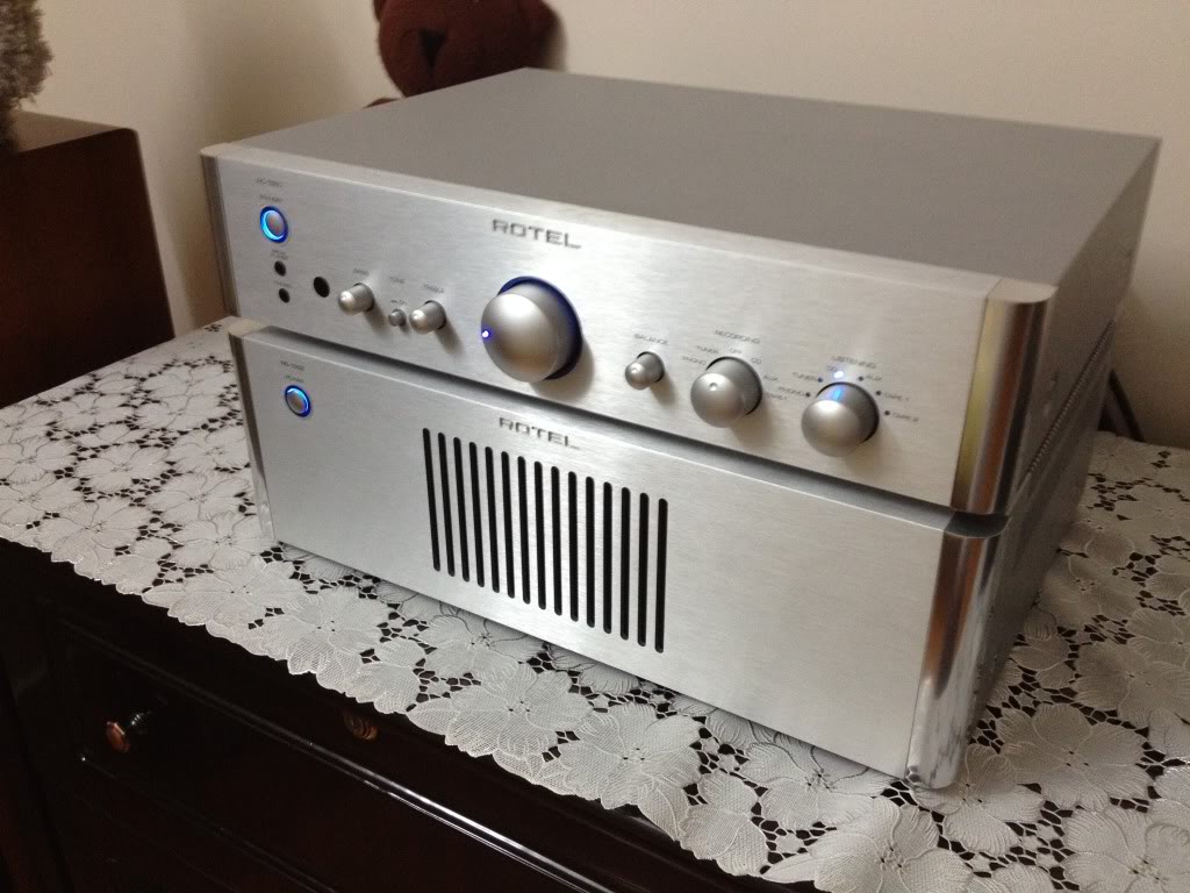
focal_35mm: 35
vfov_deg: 40.7
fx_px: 1203
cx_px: 595
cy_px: 446
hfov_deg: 52.6
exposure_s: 1/20
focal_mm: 4.3
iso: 250
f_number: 2.4
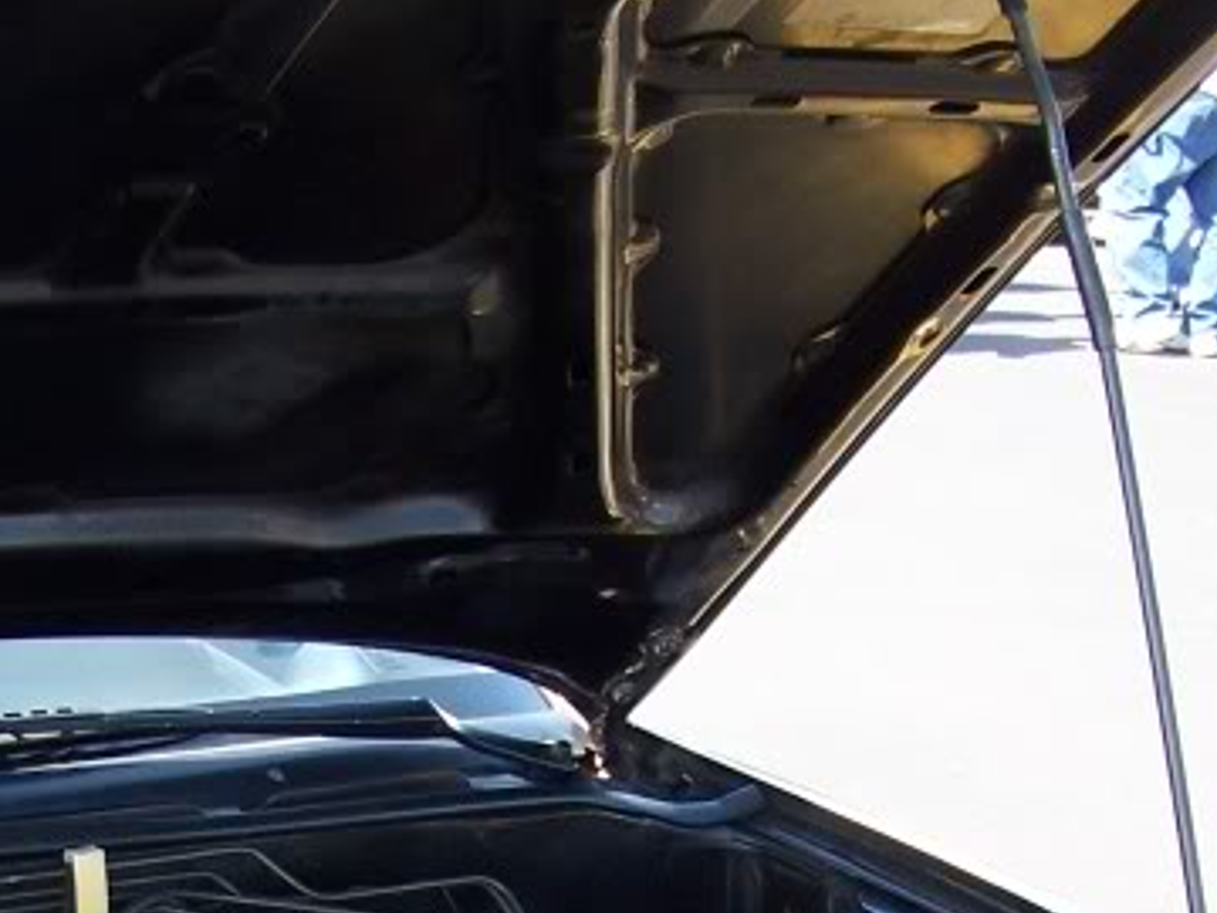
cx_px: 240
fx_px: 3797
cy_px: 1156
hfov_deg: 18.0
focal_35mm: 108
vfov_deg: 13.3
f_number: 2.8
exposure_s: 1/125
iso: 80
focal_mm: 6.3
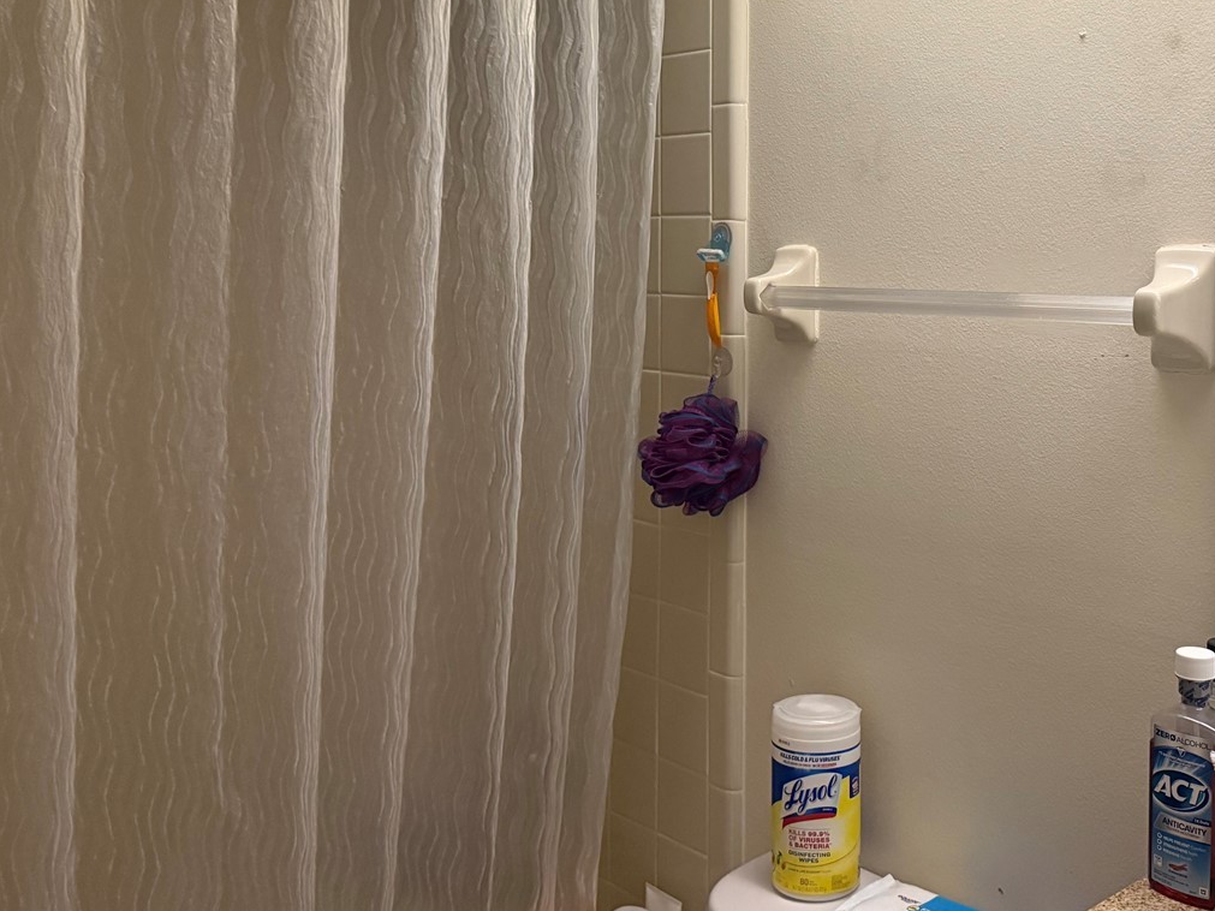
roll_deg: -0.7
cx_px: 826
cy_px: 326
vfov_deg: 37.4
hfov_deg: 48.0
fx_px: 1334
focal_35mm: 38
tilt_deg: -2.9
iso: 640
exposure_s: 1/40
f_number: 1.78
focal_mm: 6.76
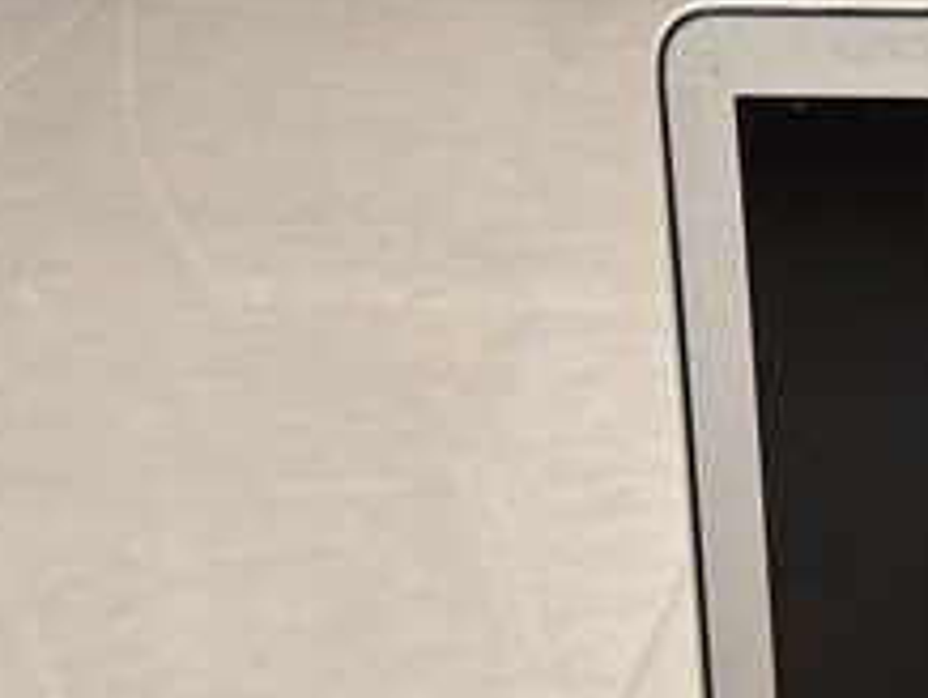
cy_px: 1232
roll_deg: -0.7
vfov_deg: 14.2
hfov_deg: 18.0
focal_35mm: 93
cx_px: 1528
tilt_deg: -44.4
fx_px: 2496
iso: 160
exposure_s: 1/60
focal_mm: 5.96
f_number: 1.6
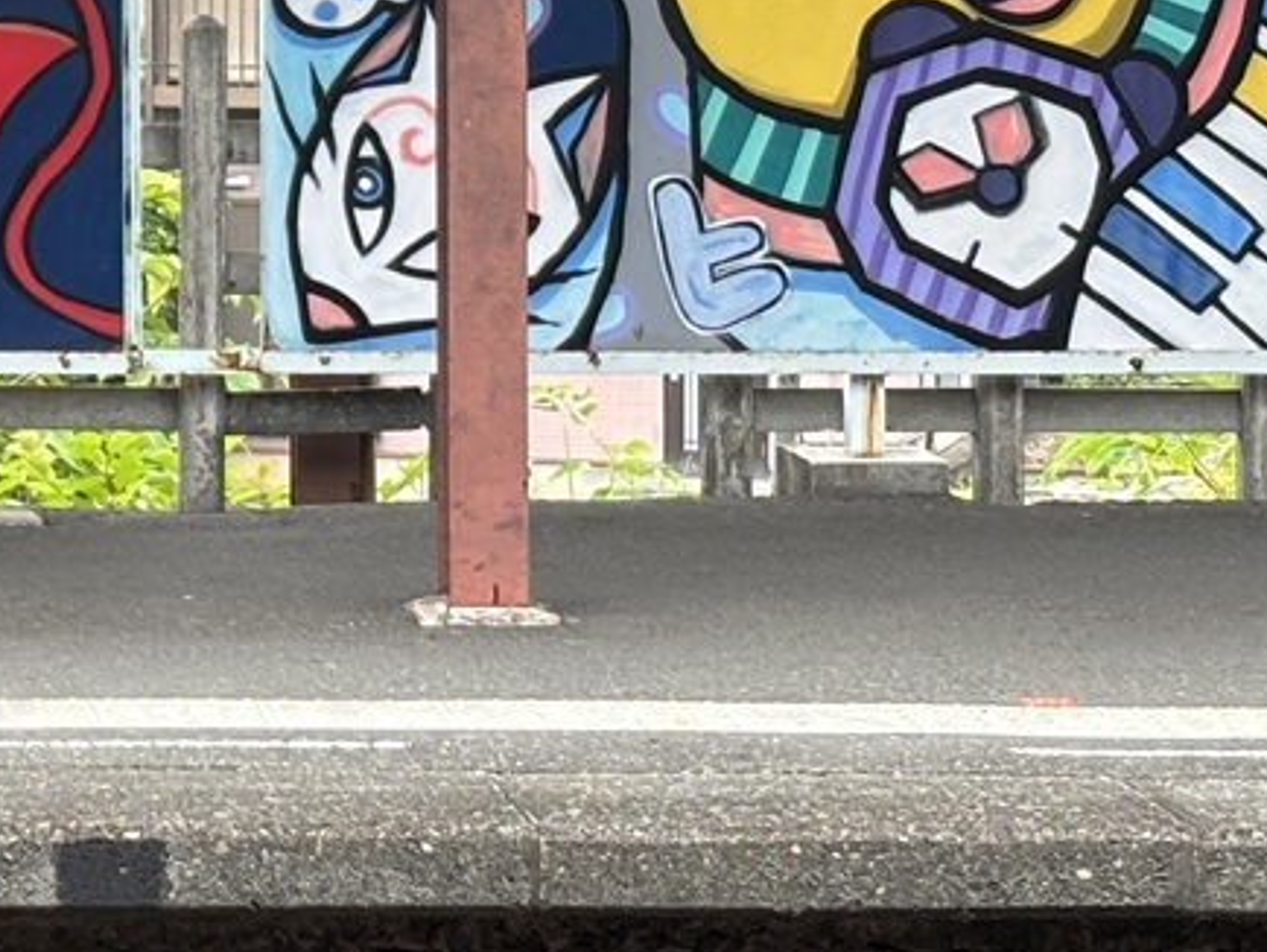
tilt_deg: -1.6
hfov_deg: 11.3
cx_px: -507
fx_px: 6189
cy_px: 88
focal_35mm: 169
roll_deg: +0.1
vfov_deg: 8.8
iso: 32
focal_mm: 5.96
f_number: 1.6
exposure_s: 1/356
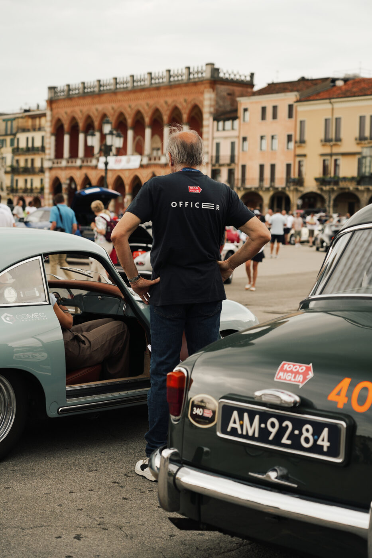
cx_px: 186
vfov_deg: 30.1
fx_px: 1039
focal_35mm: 67
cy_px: 279
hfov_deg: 20.3
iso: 100
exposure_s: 1/160
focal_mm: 67
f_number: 4
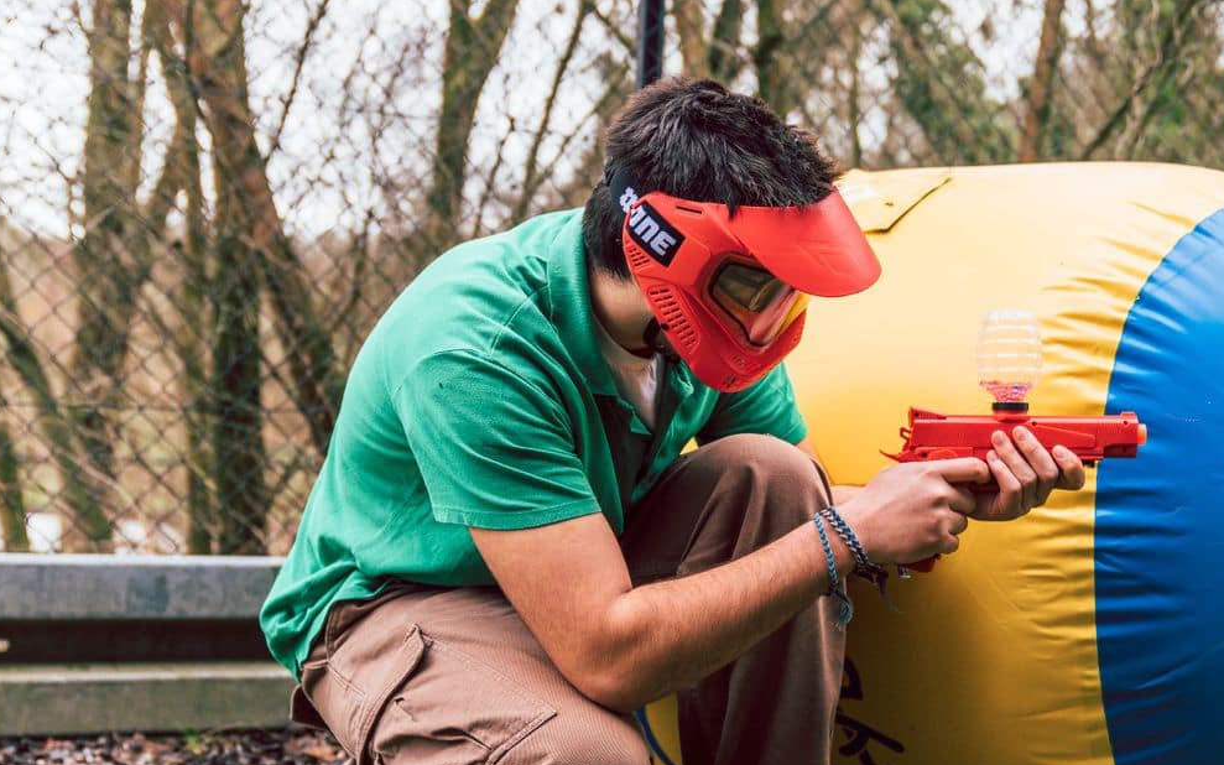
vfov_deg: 23.9
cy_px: 480
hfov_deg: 37.1
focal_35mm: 54
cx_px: 819
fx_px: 1801
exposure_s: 1/500
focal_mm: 32
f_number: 2.8
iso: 400
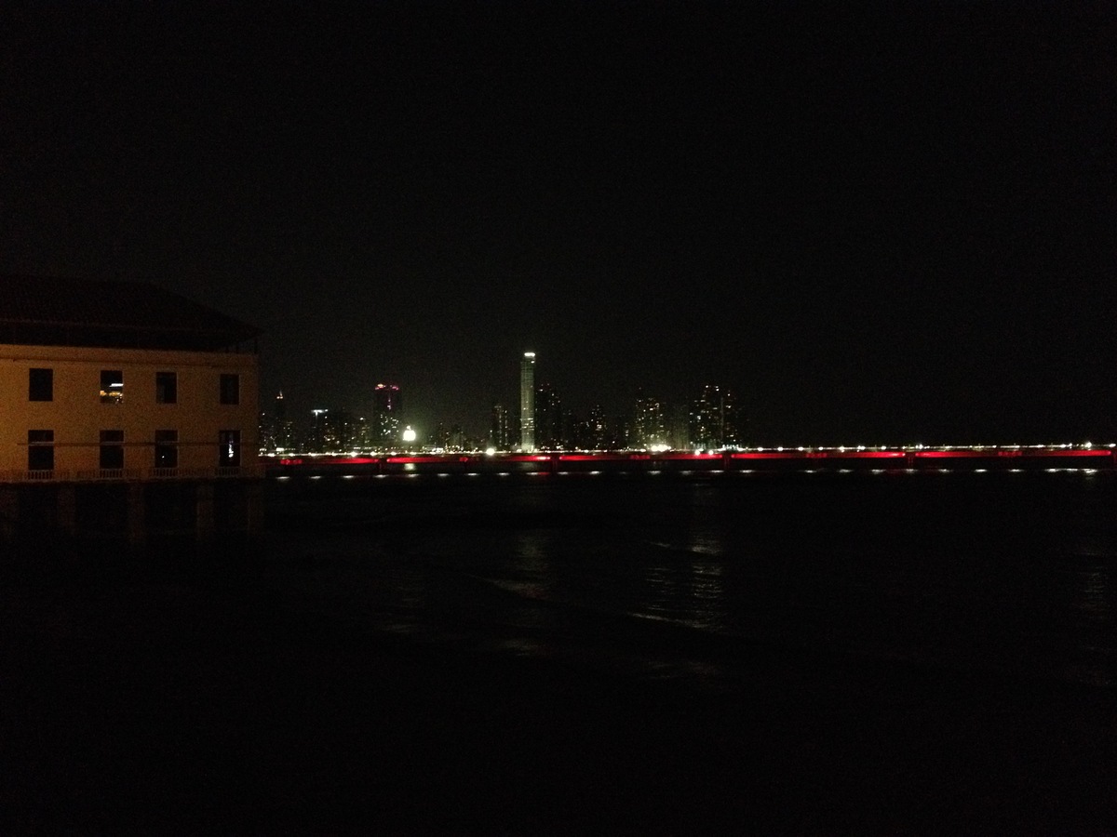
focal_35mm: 35
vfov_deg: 40.7
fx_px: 1129
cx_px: 558
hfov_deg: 52.6
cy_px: 418
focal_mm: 4.28
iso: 800
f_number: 2.4
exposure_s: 1/15
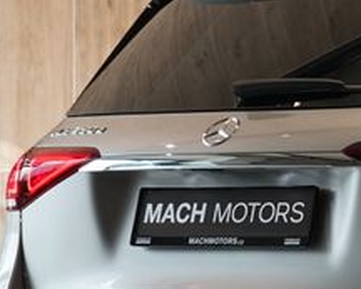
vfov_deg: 5.8
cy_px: 276
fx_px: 2854
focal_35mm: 267
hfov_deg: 7.0
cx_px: 660
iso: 1600
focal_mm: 60
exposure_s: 1/160
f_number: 5
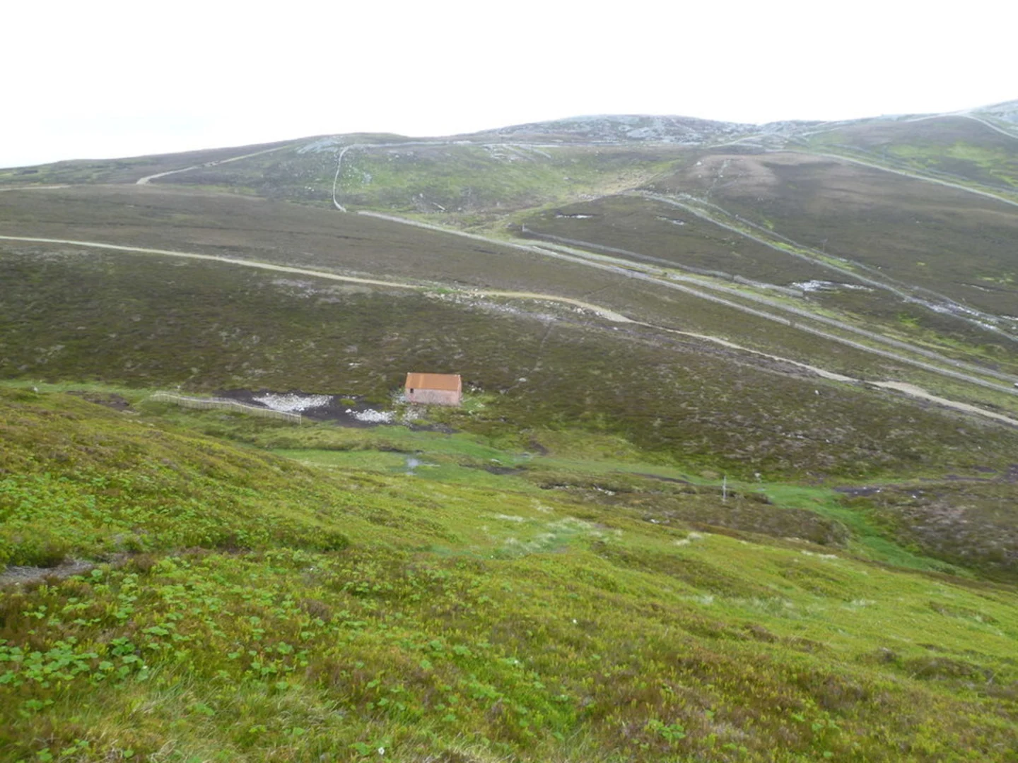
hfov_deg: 63.4
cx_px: 509
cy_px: 382
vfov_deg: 49.7
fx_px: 823
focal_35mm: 28
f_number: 2.8
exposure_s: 1/200
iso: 80
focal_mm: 5
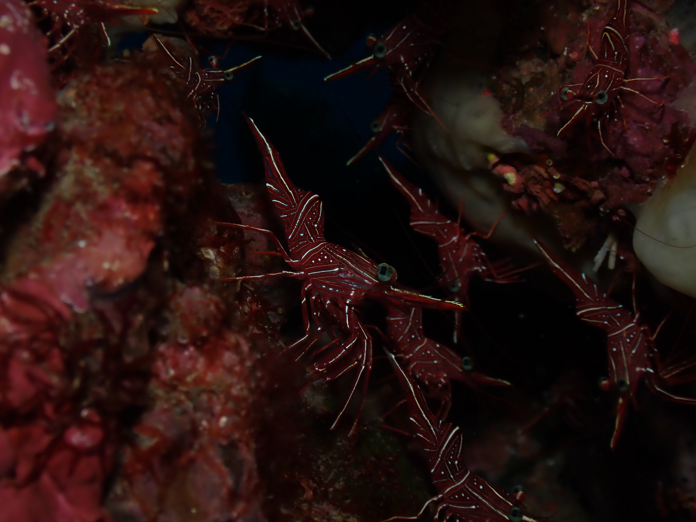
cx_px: 348
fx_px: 2011
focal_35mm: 100
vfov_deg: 14.8
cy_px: 261
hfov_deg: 19.6
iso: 100
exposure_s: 1/100
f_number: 18
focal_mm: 18
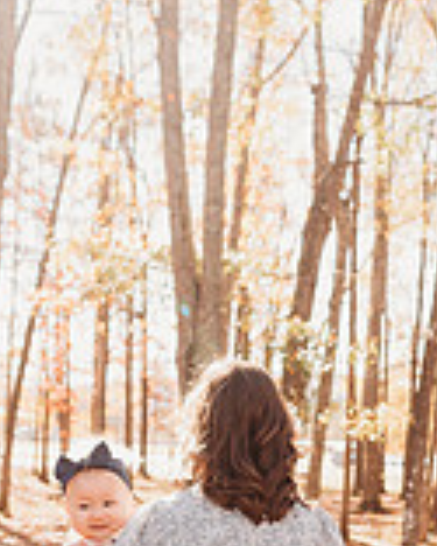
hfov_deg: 23.4
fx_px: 1050
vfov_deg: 28.0
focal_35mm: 65
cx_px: 276
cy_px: 490
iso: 100
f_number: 2.8
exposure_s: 1/200
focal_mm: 24
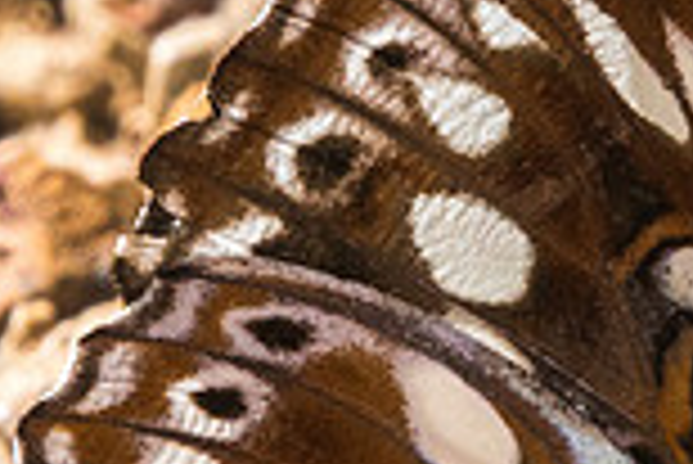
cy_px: 146
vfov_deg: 0.4
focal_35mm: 3383
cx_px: 790
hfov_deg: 0.6
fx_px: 65183
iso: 800
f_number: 20
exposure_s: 1/250
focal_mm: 400
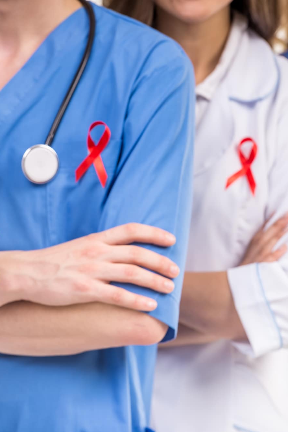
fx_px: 3334
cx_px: 120
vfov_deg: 7.4
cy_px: 216
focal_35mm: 278
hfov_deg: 4.9
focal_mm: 185
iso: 160
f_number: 5.6
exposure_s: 1/250
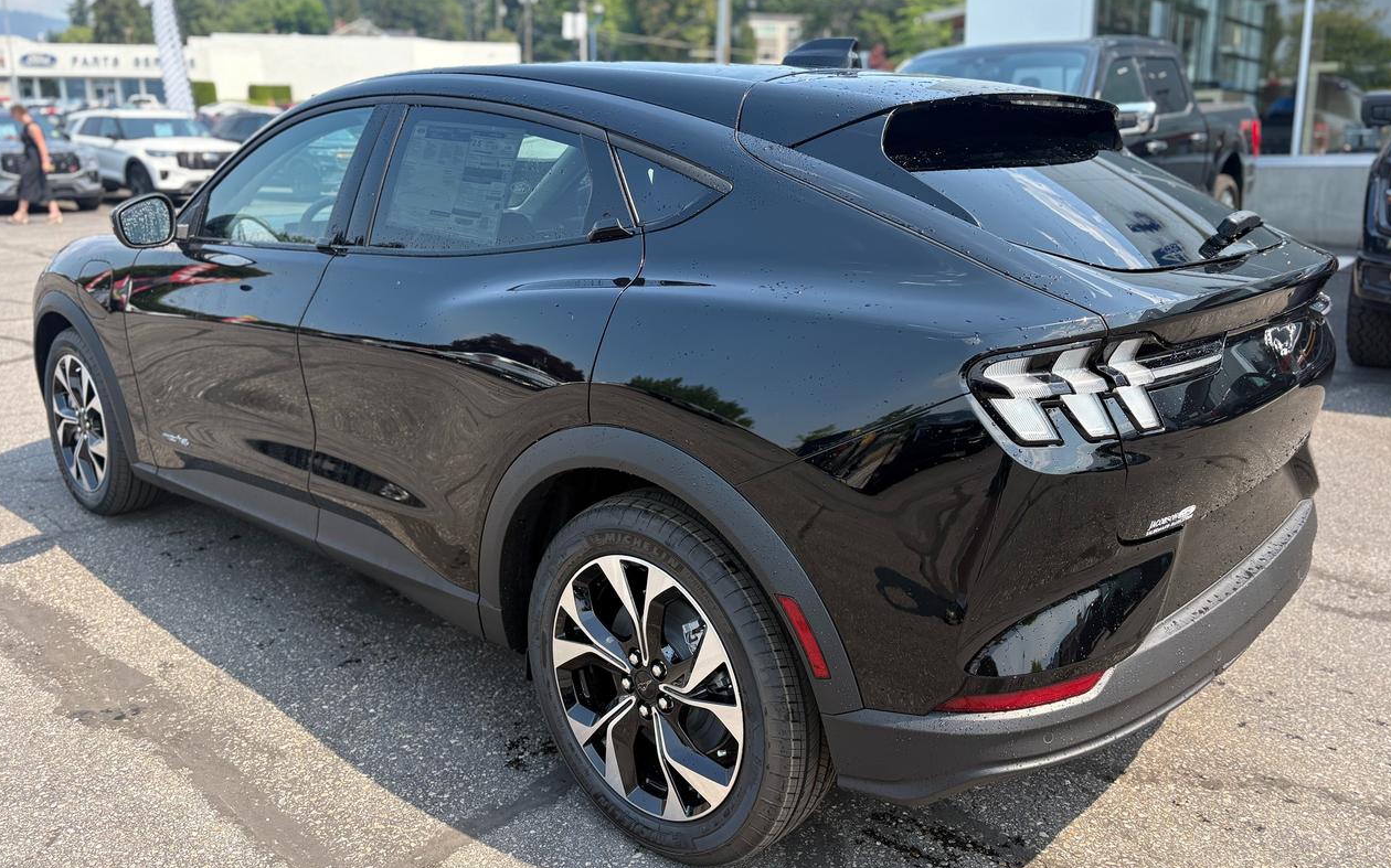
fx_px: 1061
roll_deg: +1.0
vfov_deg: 44.4
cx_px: 699
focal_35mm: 28
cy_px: 368
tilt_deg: -10.5
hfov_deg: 66.5
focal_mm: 5.96
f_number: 1.6
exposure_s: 1/1064
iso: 64
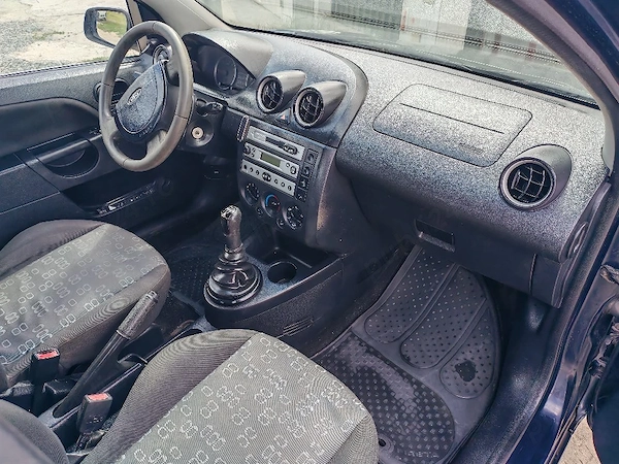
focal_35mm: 27
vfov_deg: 51.4
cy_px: 232
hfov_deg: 65.3
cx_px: 310
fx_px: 483
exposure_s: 1/312
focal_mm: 5.52
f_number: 1.95
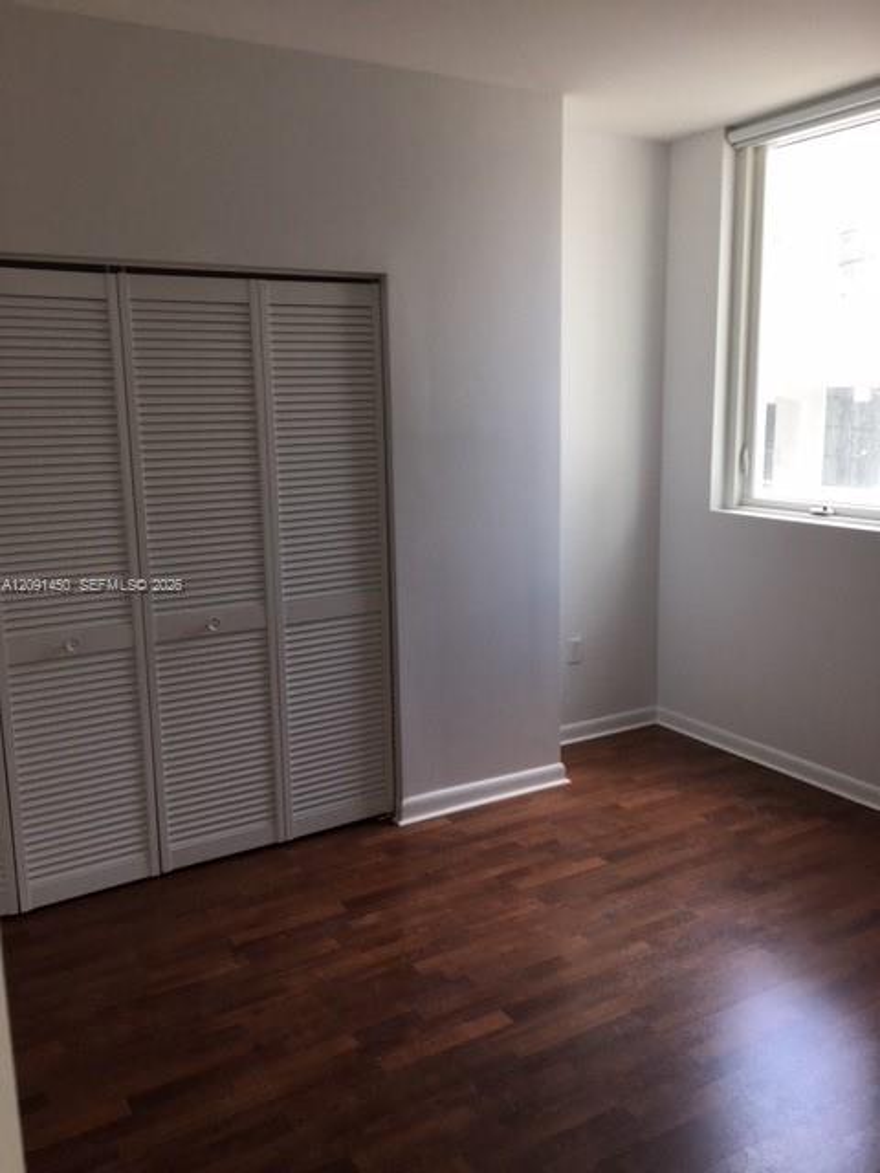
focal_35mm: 29
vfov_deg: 61.7
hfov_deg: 48.2
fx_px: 983
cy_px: 586
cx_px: 440
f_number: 2.2
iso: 25
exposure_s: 1/60
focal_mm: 4.15
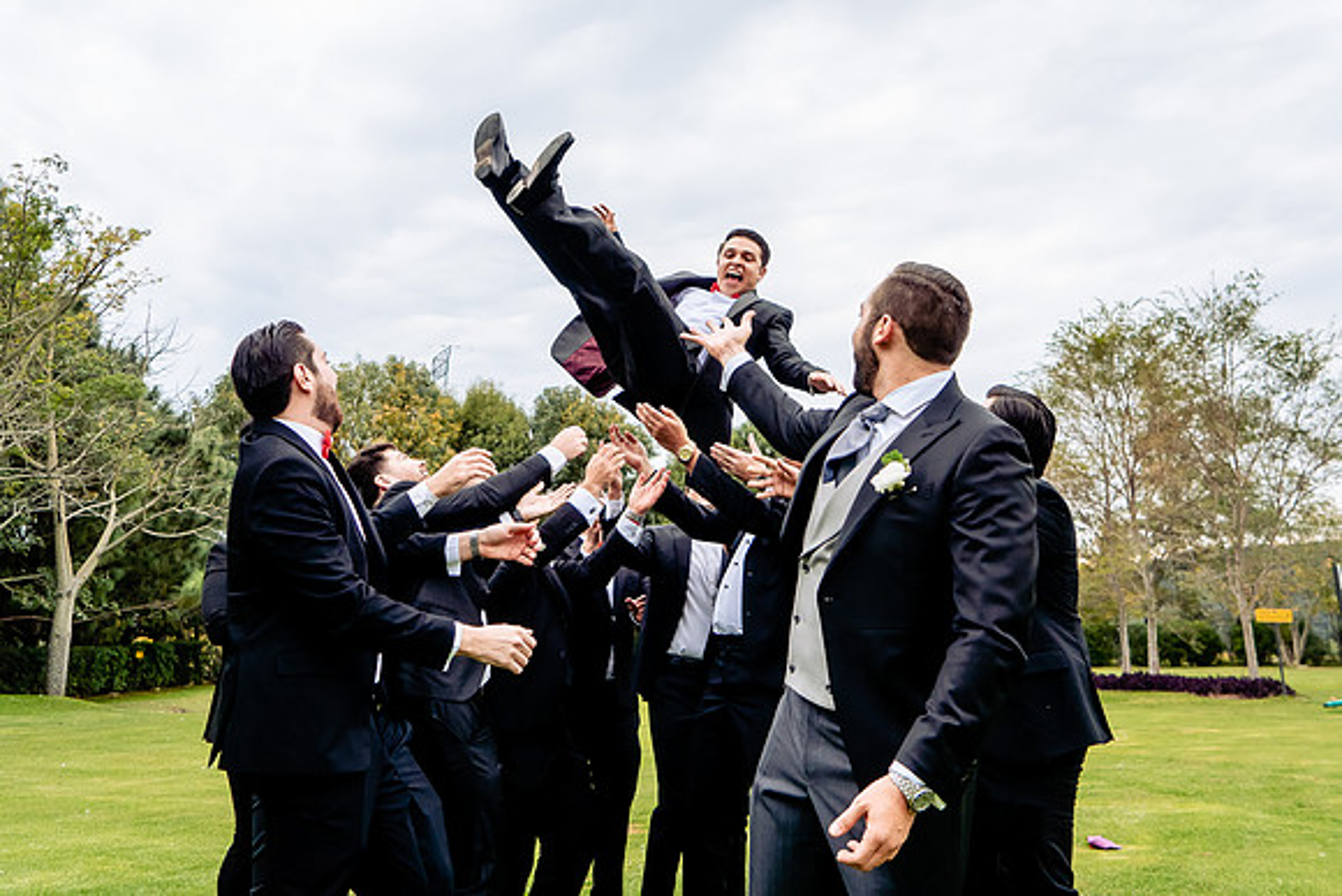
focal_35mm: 34
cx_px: 671
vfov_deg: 38.9
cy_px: 309
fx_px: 1253
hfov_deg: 56.3
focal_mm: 24
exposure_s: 1/640
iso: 800
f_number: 4
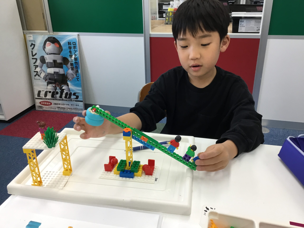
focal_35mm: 31
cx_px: 152
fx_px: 272
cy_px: 114
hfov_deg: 58.4
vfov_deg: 45.4
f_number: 2.4
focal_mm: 3.3
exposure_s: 1/30
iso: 25
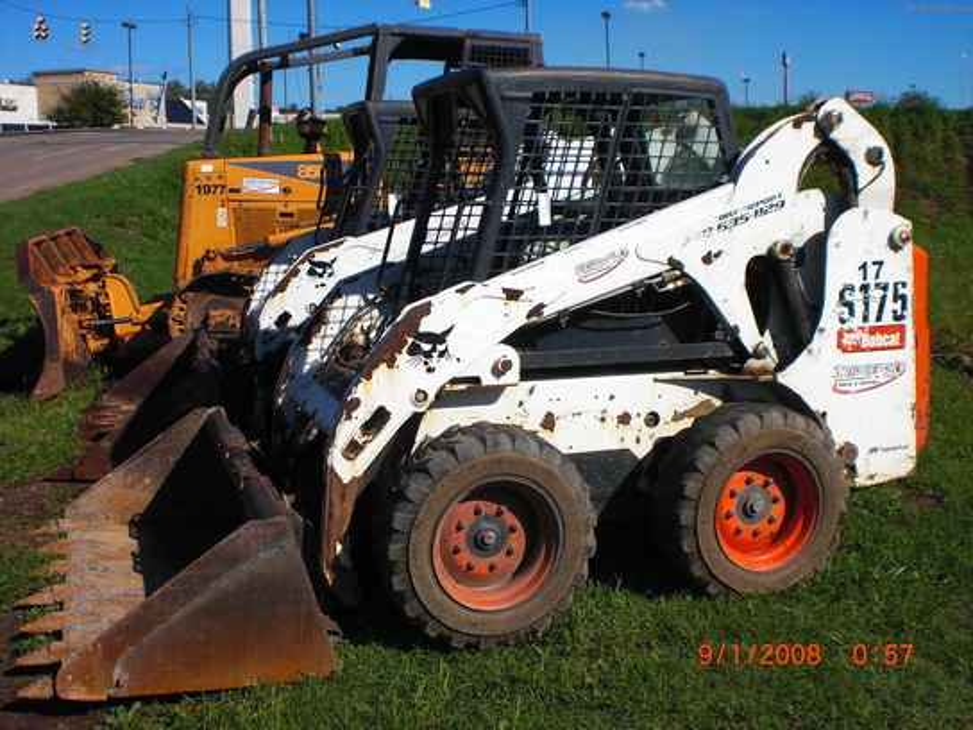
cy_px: 365
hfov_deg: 49.0
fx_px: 1068
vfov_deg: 37.7
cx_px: 486
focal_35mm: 38
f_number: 5.6
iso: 64
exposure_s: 1/640
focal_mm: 6.3
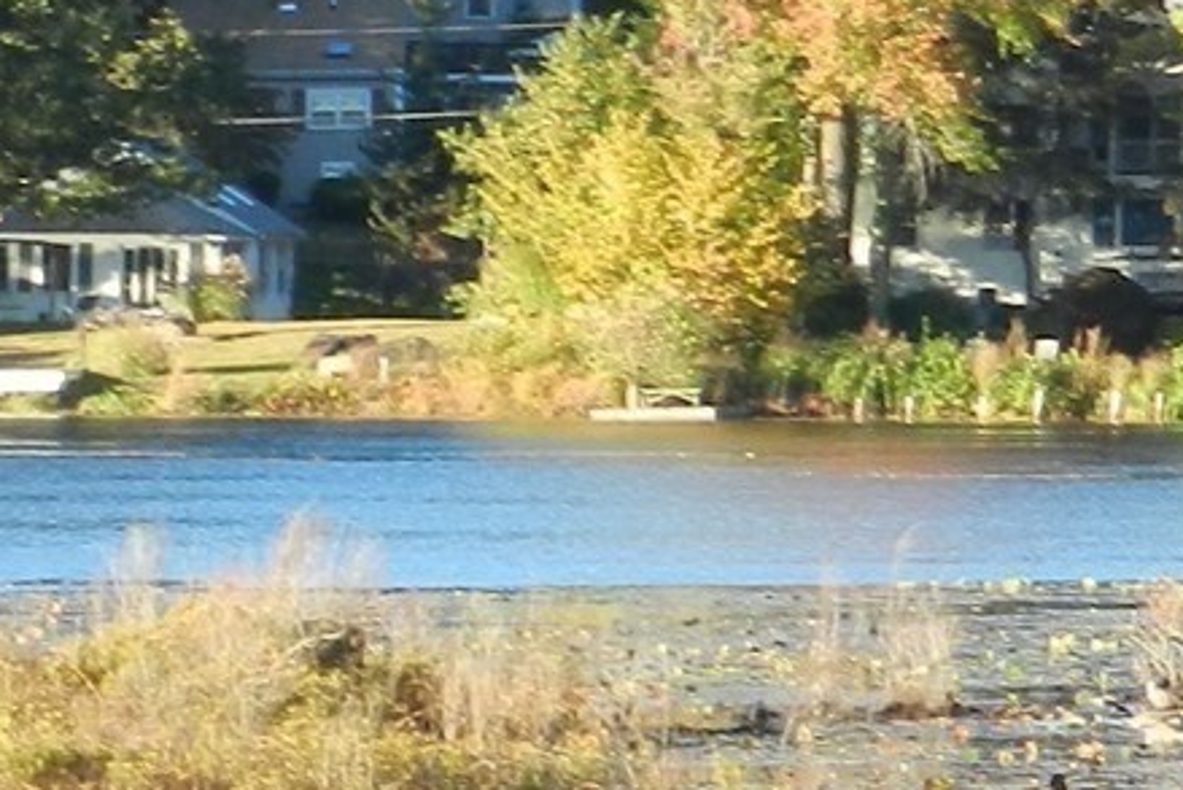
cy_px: 1235
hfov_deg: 4.2
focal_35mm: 485
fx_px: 15942
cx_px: -224
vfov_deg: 2.8
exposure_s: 1/125
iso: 160
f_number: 4.6
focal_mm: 17.7
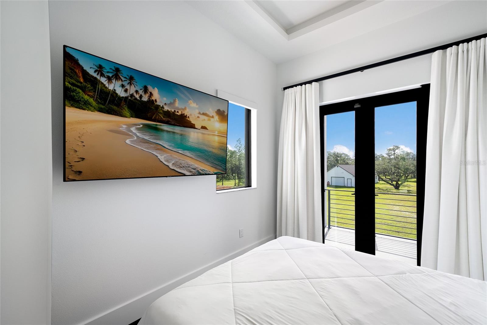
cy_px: 162
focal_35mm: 15
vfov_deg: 77.4
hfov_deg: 100.4
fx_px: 203
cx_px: 244
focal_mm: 15
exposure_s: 1/200
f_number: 4
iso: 640
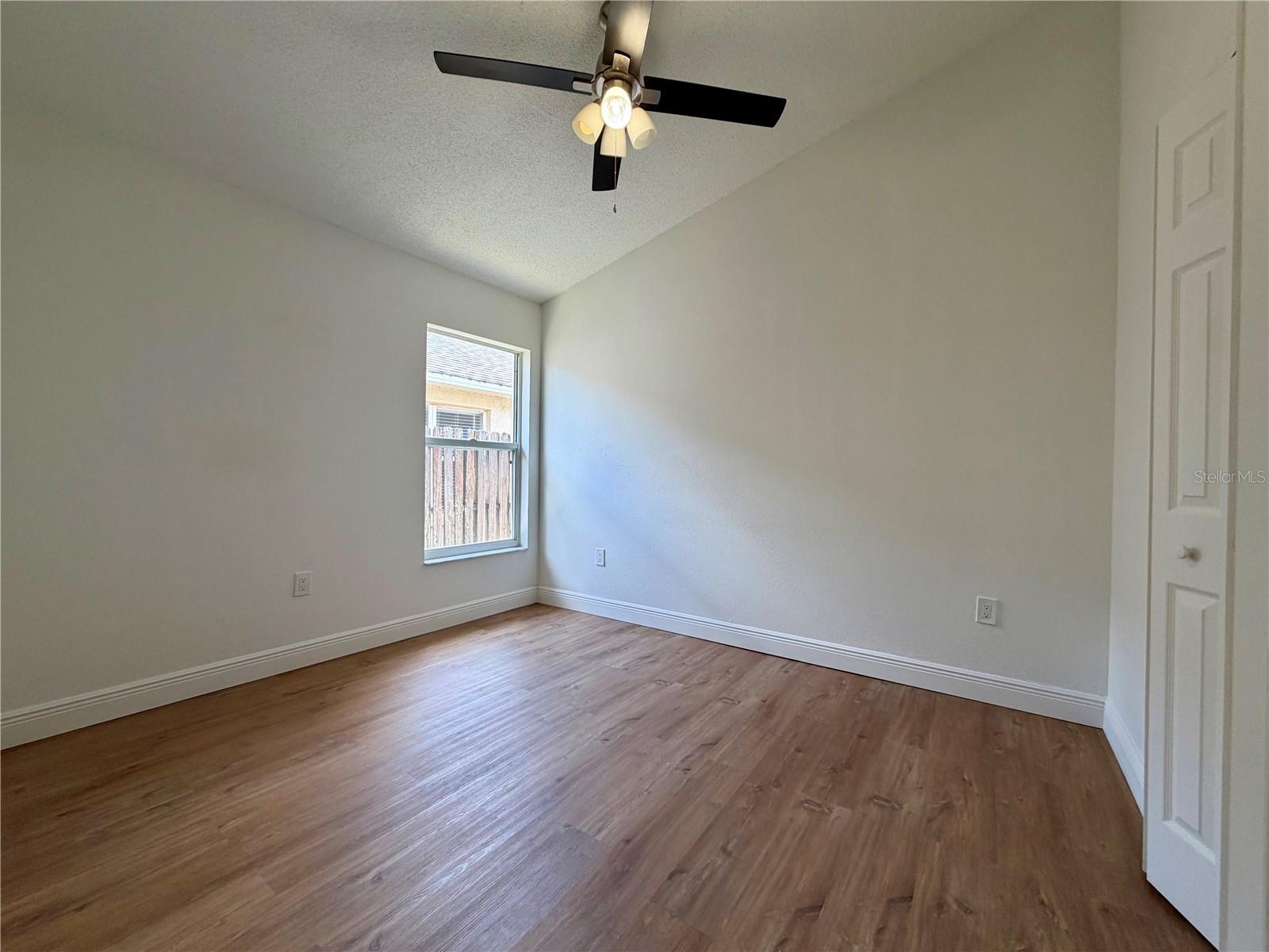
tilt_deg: +0.4
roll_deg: -0.7
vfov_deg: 85.7
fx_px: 513
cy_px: 476
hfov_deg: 102.1
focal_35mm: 14
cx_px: 634
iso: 125
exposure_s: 1/120
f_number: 2.2
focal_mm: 2.22
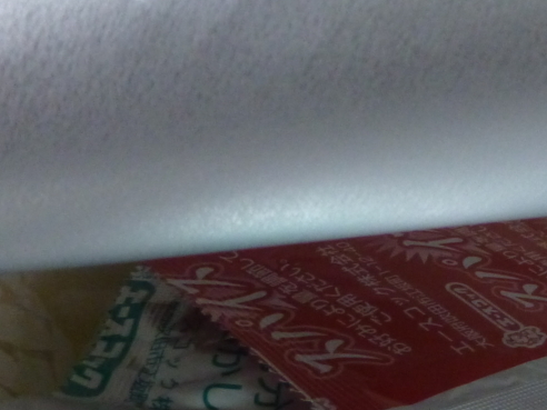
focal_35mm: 78
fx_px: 1233
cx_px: 534
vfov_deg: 18.5
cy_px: 391
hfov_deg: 24.0
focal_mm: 4.3
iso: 400
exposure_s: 1/20
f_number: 3.3
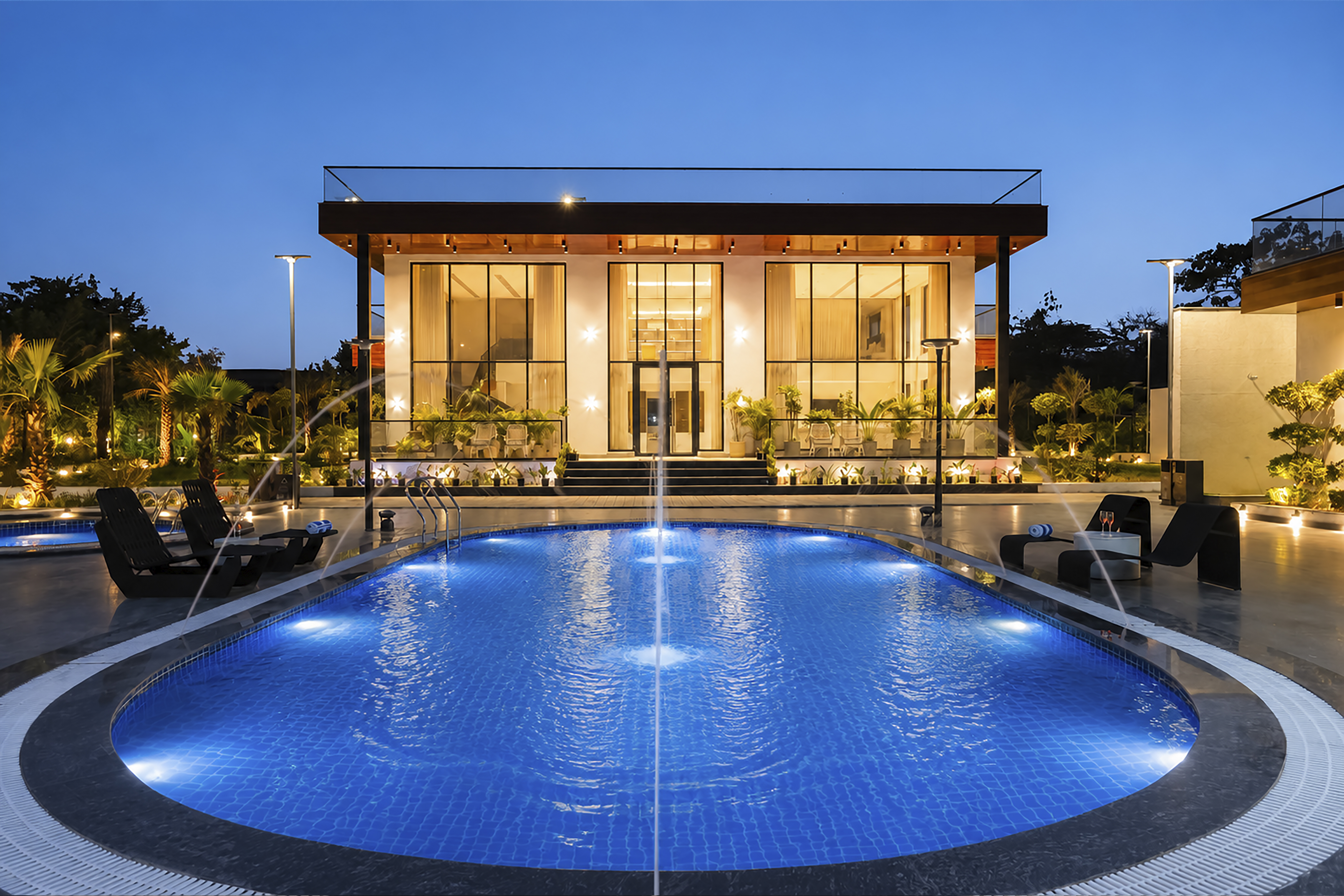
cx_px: 672
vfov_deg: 57.2
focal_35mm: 22
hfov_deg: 78.6
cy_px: 448
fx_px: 821
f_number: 4.9
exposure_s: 1/15
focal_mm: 22
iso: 800
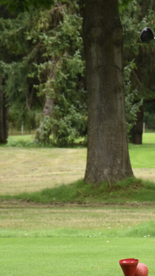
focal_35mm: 325
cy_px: 120
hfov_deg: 3.7
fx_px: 2378
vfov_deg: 6.6
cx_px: 242
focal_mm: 105
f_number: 8
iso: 400
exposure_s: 1/250
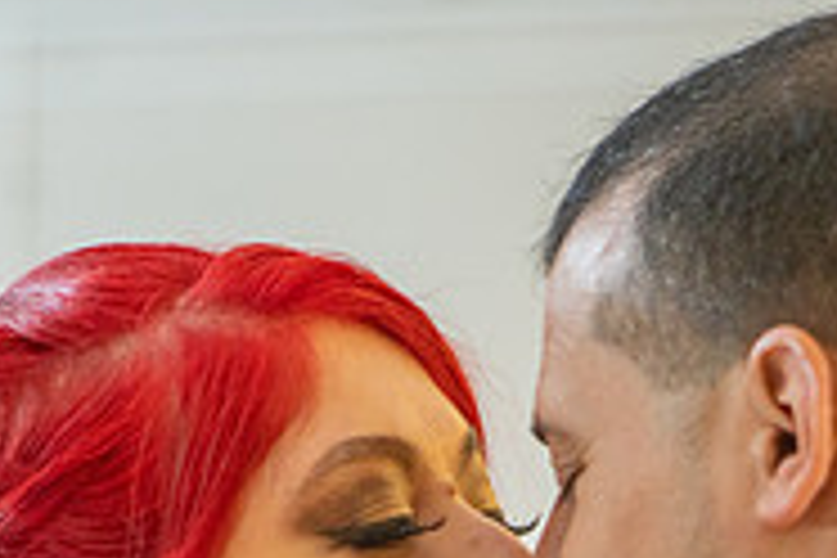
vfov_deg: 6.2
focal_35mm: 218
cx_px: 72
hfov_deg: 9.4
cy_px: 799
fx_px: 5068
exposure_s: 1/80
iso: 1250
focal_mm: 70
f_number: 3.2
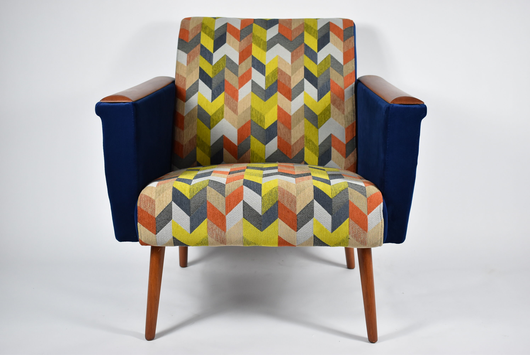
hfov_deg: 43.6
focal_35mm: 45
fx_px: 663
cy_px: 178
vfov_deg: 29.9
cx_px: 265
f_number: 4.2
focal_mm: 30
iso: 1000
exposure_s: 1/125
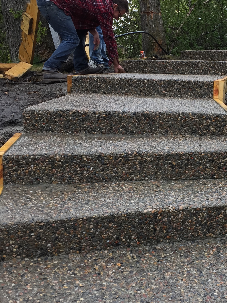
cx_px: 178
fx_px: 437
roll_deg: -1.5
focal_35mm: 50
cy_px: 153
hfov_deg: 28.6
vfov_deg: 38.2
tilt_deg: -11.7
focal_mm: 4.15
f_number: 2.2
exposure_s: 1/120
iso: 40
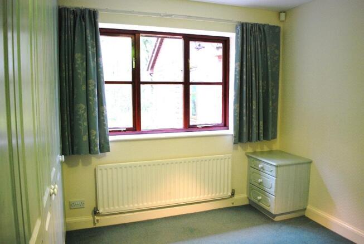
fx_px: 273
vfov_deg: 48.0
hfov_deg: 67.3
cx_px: 182
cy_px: 122
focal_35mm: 27
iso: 400
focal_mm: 18
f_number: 3.5
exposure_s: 1/8
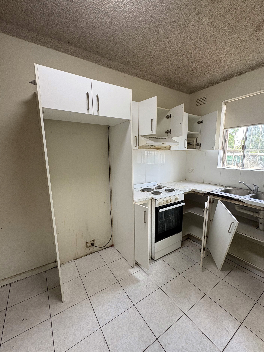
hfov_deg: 81.6
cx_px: 141
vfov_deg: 98.1
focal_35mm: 15
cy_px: 181
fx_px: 153
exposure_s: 1/99
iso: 125
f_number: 2.2
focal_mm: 2.22
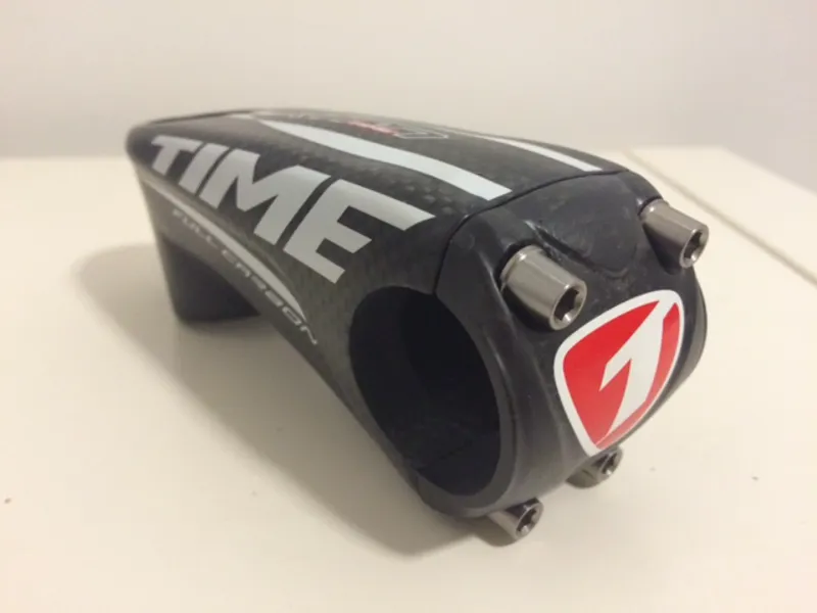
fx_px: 684
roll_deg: +0.8
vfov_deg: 48.2
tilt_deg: -24.1
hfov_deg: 61.7
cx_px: 408
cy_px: 306
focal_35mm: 29
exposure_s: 1/25
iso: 320
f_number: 2.2
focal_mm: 4.15
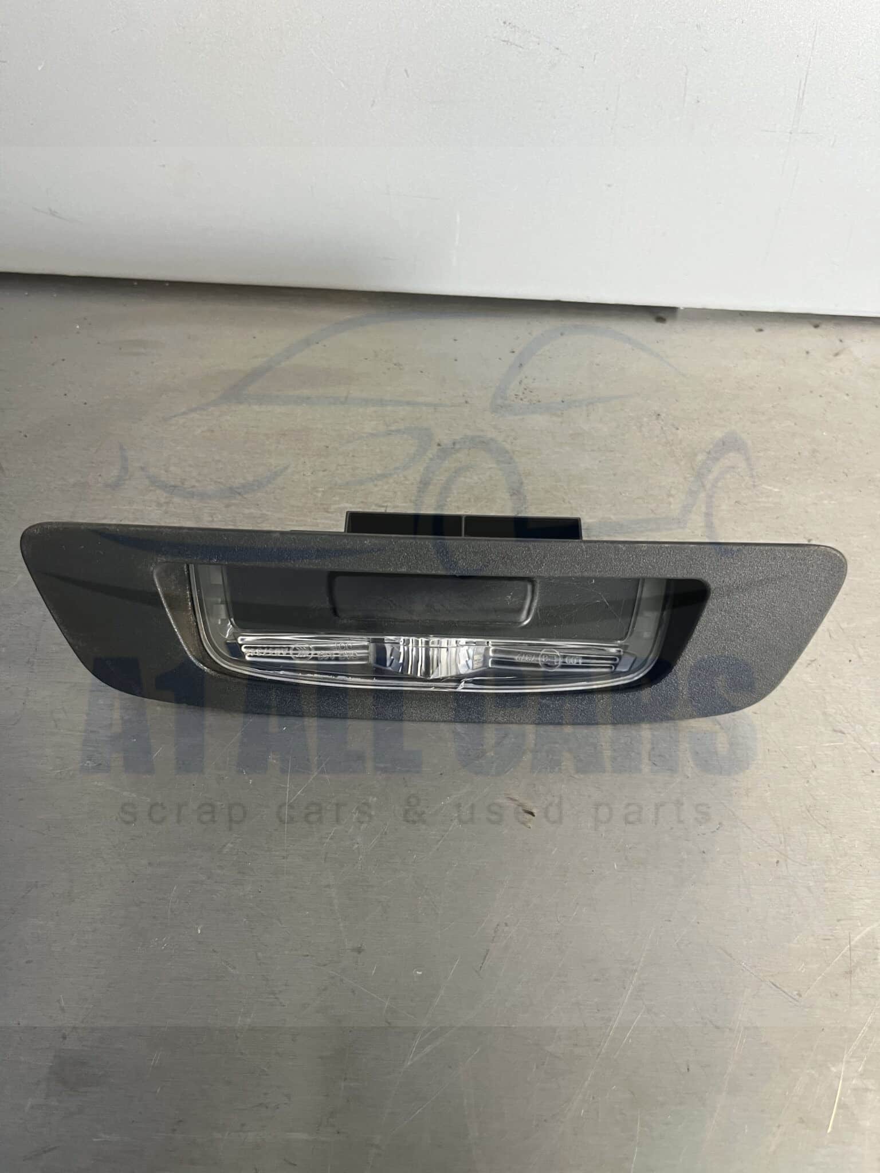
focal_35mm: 26
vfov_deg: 67.3
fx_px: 881
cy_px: 586
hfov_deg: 53.1
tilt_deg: -54.9
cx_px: 440
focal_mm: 5.1
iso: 160
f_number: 1.6
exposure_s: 1/60
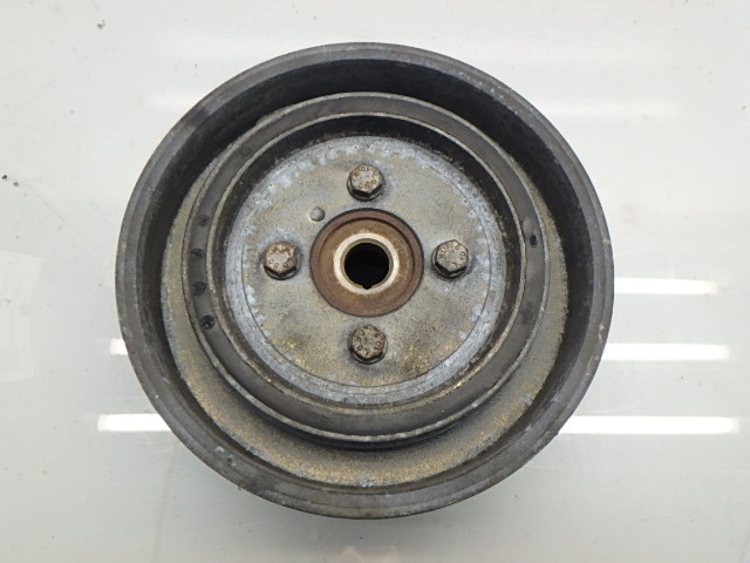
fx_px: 628
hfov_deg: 61.7
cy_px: 282
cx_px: 375
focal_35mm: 29
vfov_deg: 48.2
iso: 200
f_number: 4.6
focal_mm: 5.2
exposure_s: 1/30
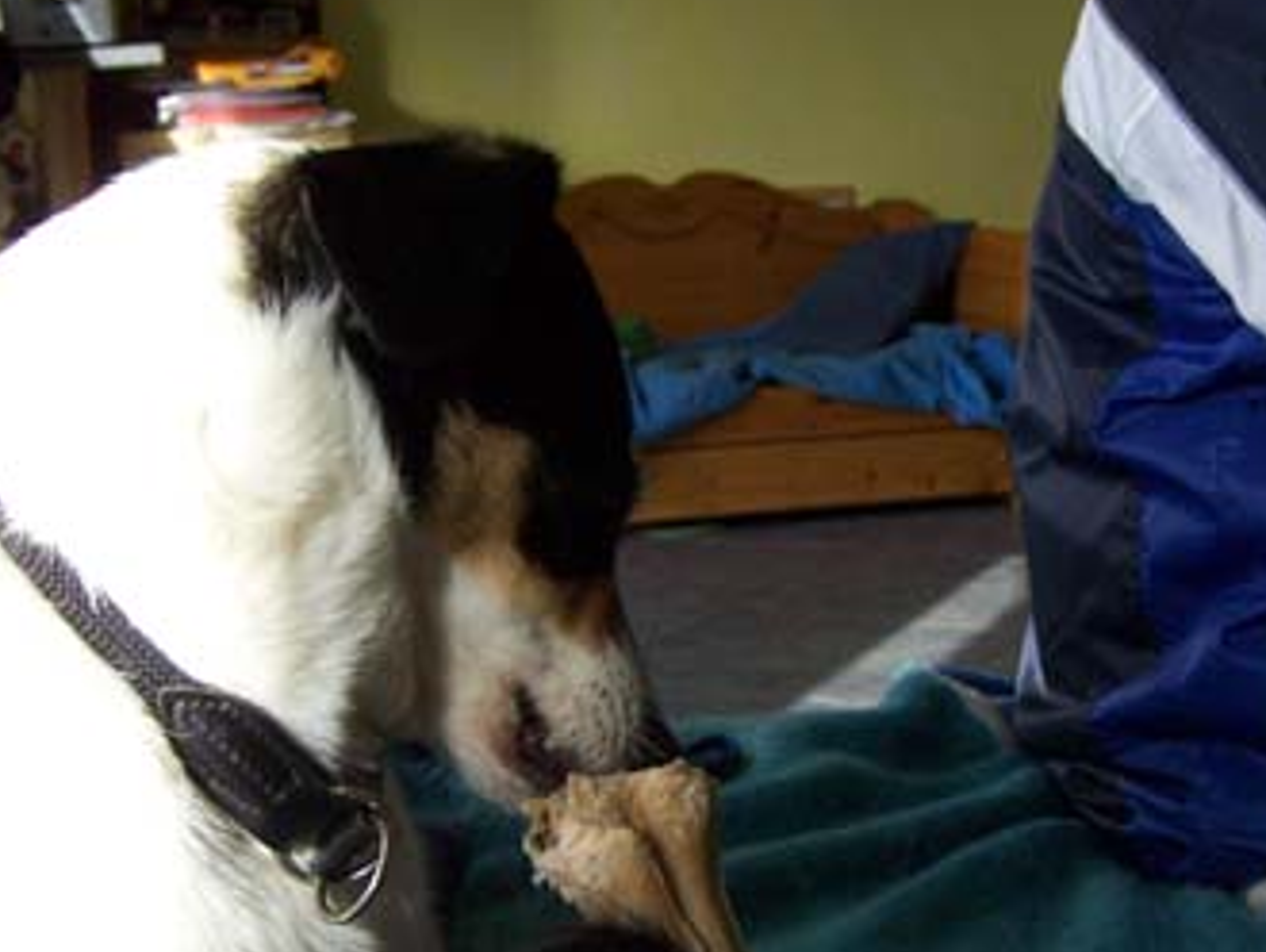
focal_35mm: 69
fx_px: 2525
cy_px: 557
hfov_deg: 28.1
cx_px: 679
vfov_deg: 21.3
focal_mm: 6.3
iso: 160
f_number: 2.8
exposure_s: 1/320
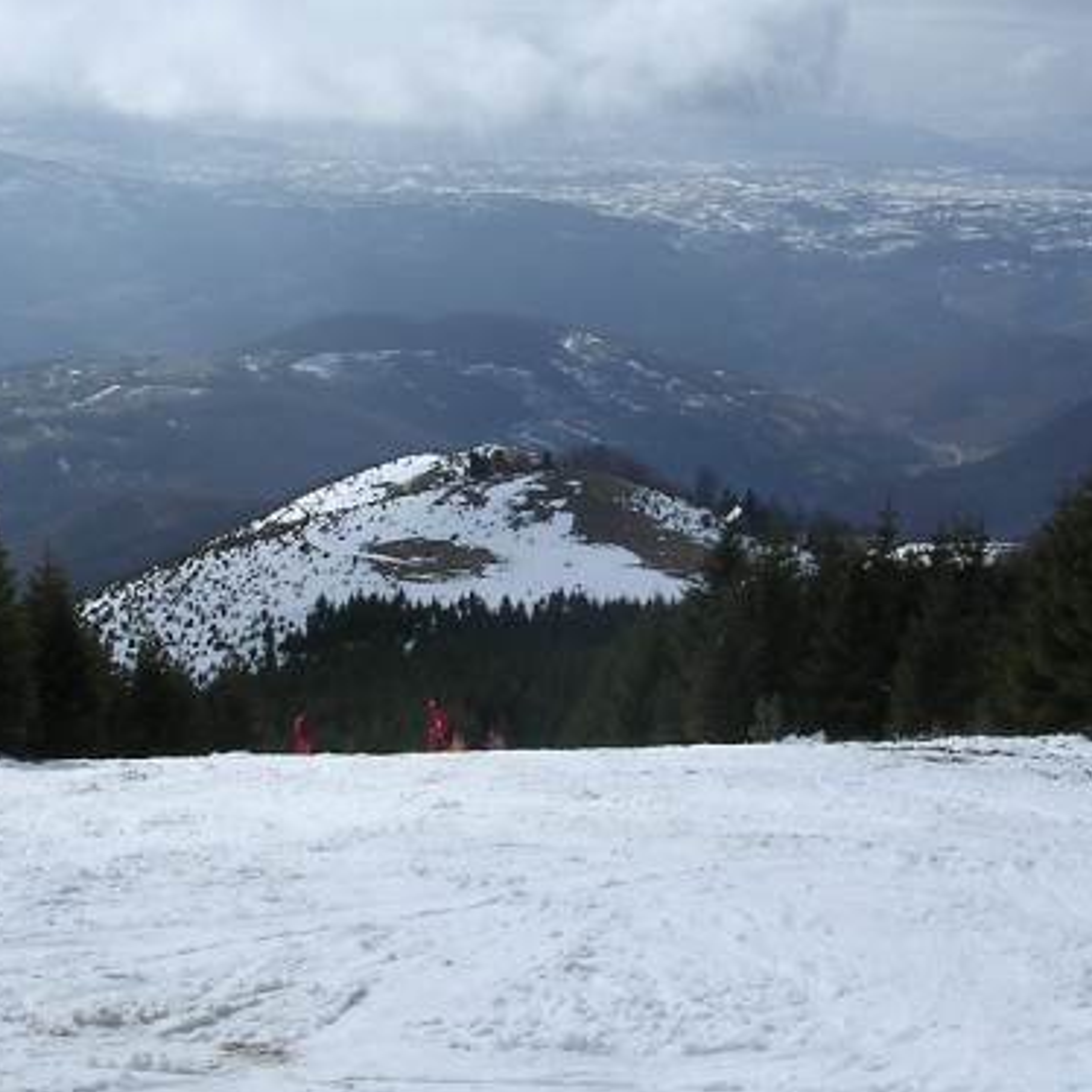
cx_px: 587
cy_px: 511
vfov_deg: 27.7
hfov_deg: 27.7
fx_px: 2213
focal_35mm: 62
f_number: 5.8
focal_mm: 6.2
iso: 100
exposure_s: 1/590
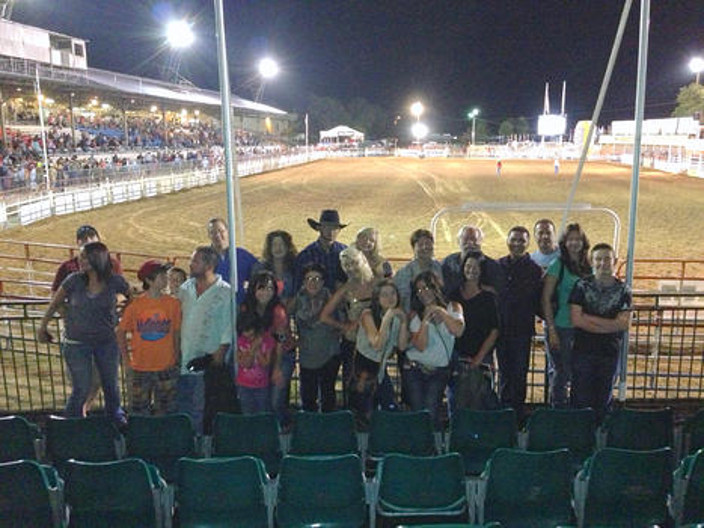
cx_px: 352
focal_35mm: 33
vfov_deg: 42.9
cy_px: 264
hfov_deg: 55.4
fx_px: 671
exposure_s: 1/16
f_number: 2.4
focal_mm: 4.13
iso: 800
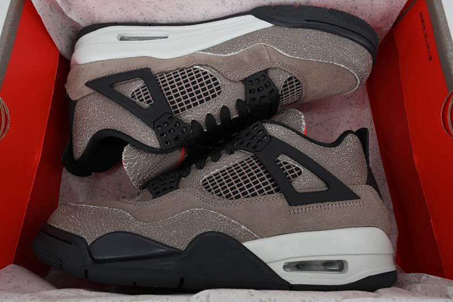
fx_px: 302
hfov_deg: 73.8
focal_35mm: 24
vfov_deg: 53.1
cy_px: 151
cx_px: 226
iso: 400
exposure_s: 1/100
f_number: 10
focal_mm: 24
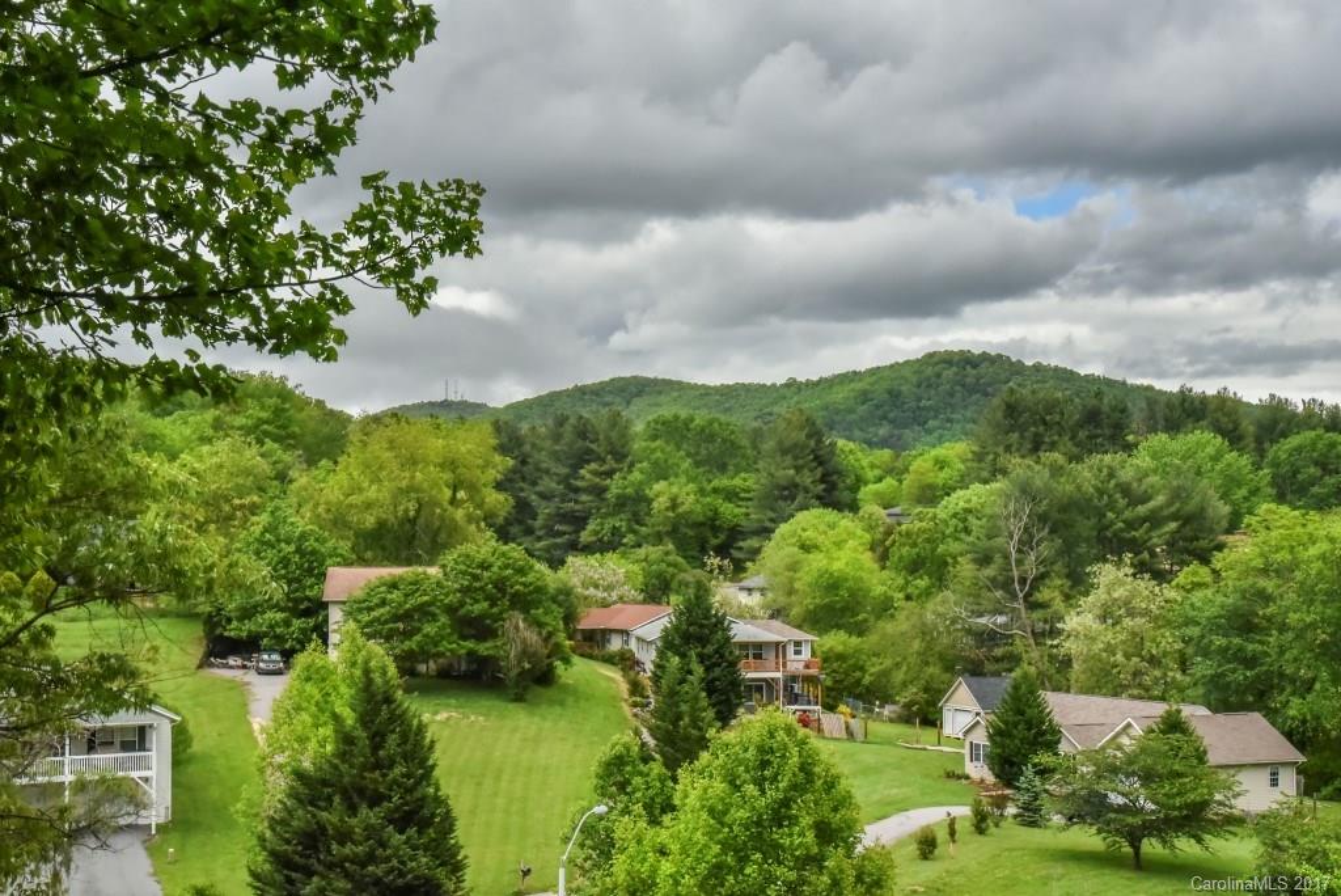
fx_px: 1863
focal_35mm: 50
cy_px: 448
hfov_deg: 39.6
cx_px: 670
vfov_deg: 27.0
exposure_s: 1/1000
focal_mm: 50
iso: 4000
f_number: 16
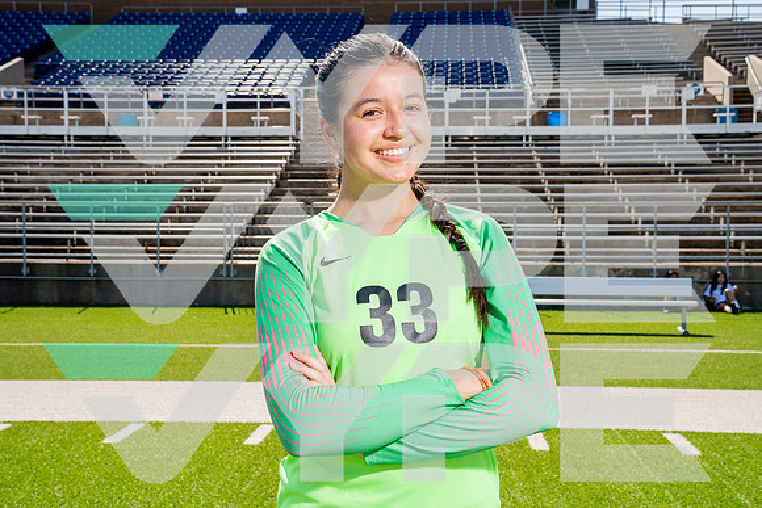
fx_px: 995
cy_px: 254
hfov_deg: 41.9
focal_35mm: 47
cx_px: 381
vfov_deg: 28.7
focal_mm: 47
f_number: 11
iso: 320
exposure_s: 1/250
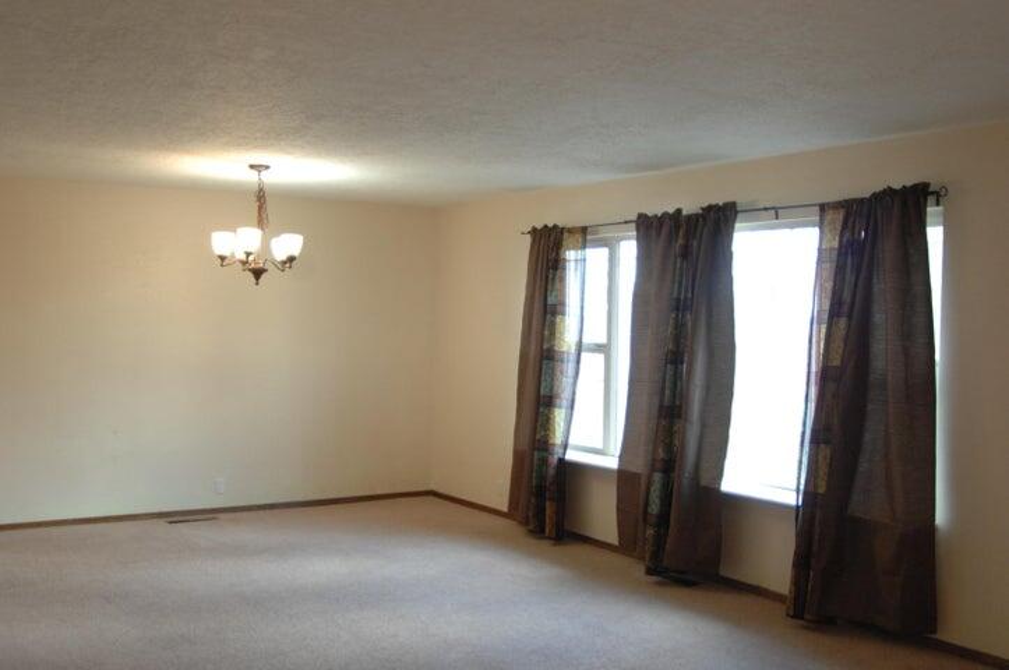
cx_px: 504
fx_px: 1008
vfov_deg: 36.8
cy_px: 335
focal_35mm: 36
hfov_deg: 53.2
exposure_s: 1/30
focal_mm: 24
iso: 640
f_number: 3.5
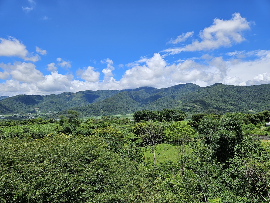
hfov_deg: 73.9
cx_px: 135
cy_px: 102
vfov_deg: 58.9
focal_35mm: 23
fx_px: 179
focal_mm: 5.4
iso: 25
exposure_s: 1/1869
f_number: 1.8
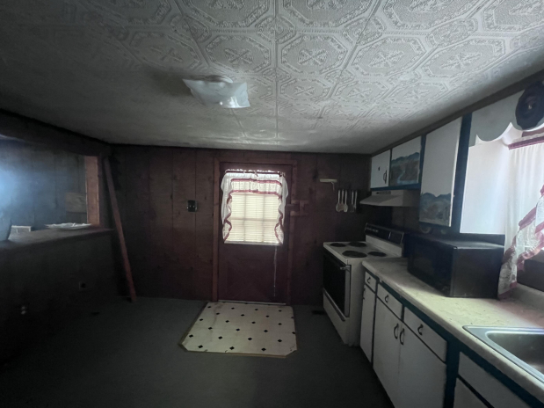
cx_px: 275
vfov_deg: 85.5
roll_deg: -2.0
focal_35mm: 14
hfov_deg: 102.1
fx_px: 220
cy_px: 218
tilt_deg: -4.4
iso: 1250
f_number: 1.8
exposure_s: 1/41
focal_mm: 1.57
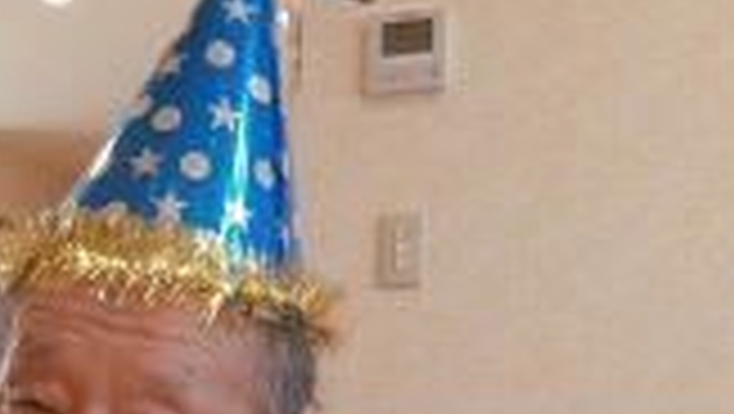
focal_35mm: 64
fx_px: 1247
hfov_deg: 30.9
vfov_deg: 17.0
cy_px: 626
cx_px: 36
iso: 200
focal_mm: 4.2
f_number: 3
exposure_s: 1/30
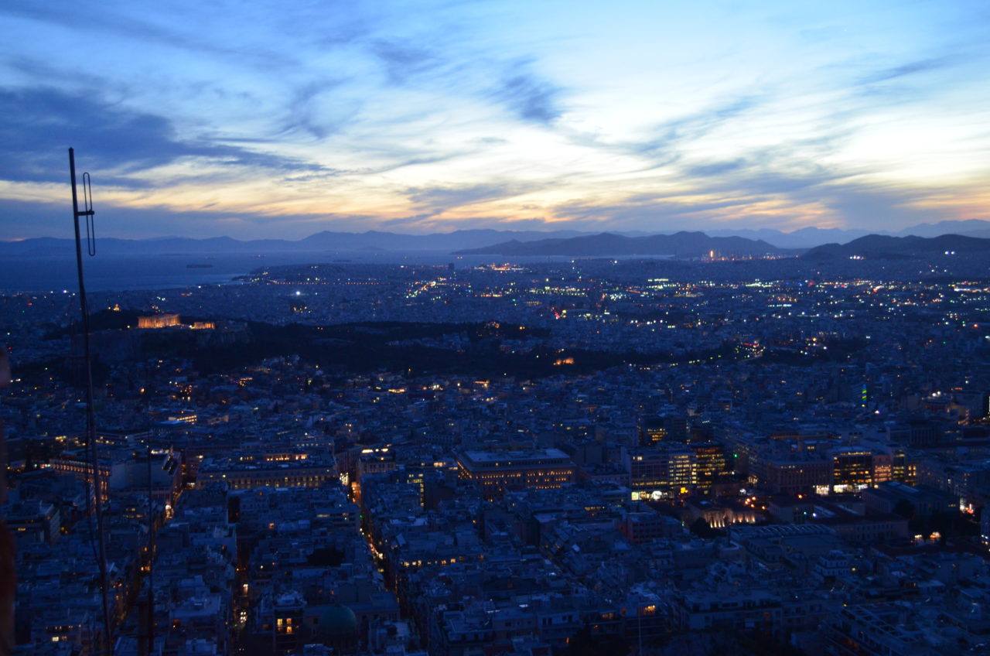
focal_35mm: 45
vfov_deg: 29.7
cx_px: 495
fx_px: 1235
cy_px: 328
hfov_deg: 43.7
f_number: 4.5
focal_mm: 30
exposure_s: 1/30
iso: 1000
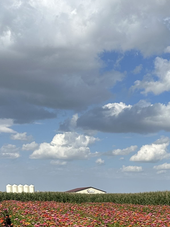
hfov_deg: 22.9
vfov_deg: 28.0
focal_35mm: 61
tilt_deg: -11.3
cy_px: 267
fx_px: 399
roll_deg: -0.7
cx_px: 177
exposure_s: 1/5263
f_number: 1.78
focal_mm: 6.86
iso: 80
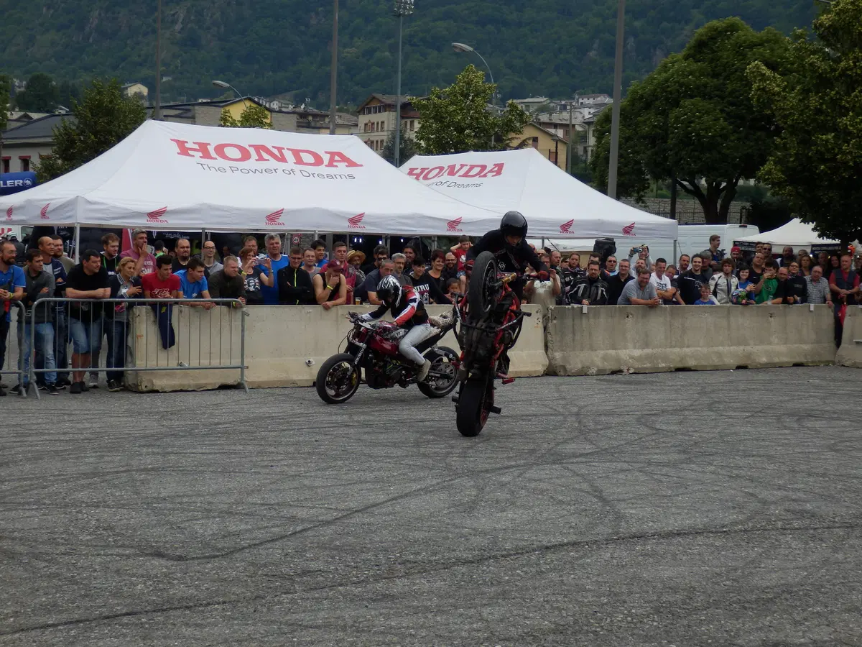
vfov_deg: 27.0
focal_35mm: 54
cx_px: 431
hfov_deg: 35.5
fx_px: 1345
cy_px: 324
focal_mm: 9.8
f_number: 4.1
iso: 80
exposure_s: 1/400
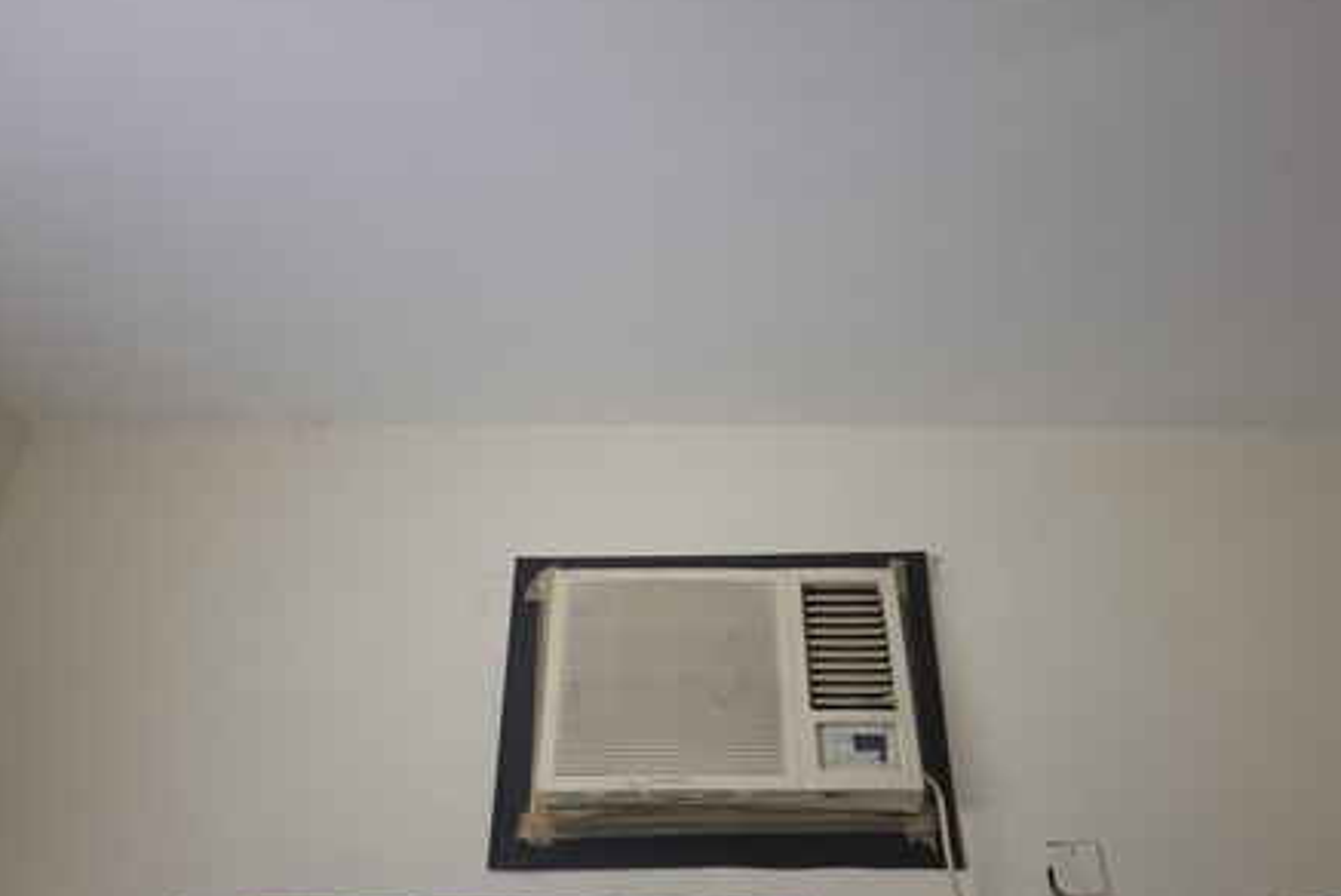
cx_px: 692
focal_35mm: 25
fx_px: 932
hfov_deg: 71.5
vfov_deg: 51.2
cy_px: 505
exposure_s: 1/24
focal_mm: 5.54
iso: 400
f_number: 1.8
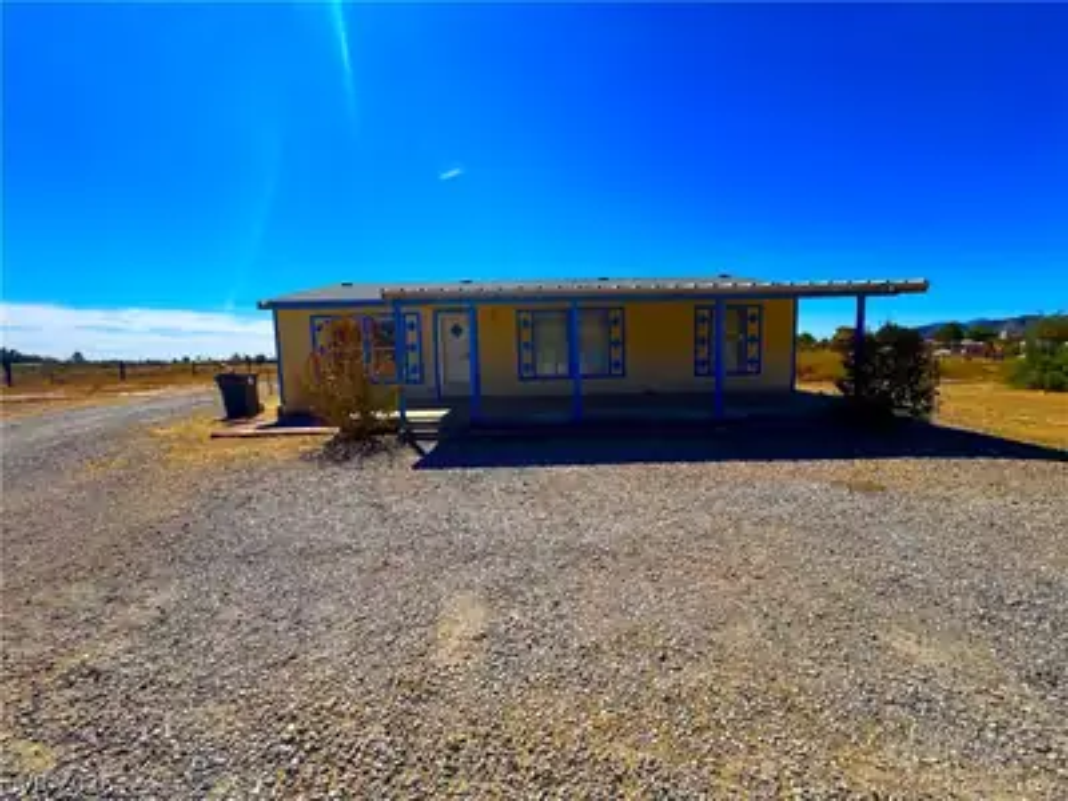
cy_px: 400
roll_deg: +0.7
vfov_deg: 85.7
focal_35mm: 14
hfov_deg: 102.1
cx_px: 534
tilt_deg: -6.3
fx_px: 432
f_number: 2.2
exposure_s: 1/2273
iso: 50
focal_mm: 2.22
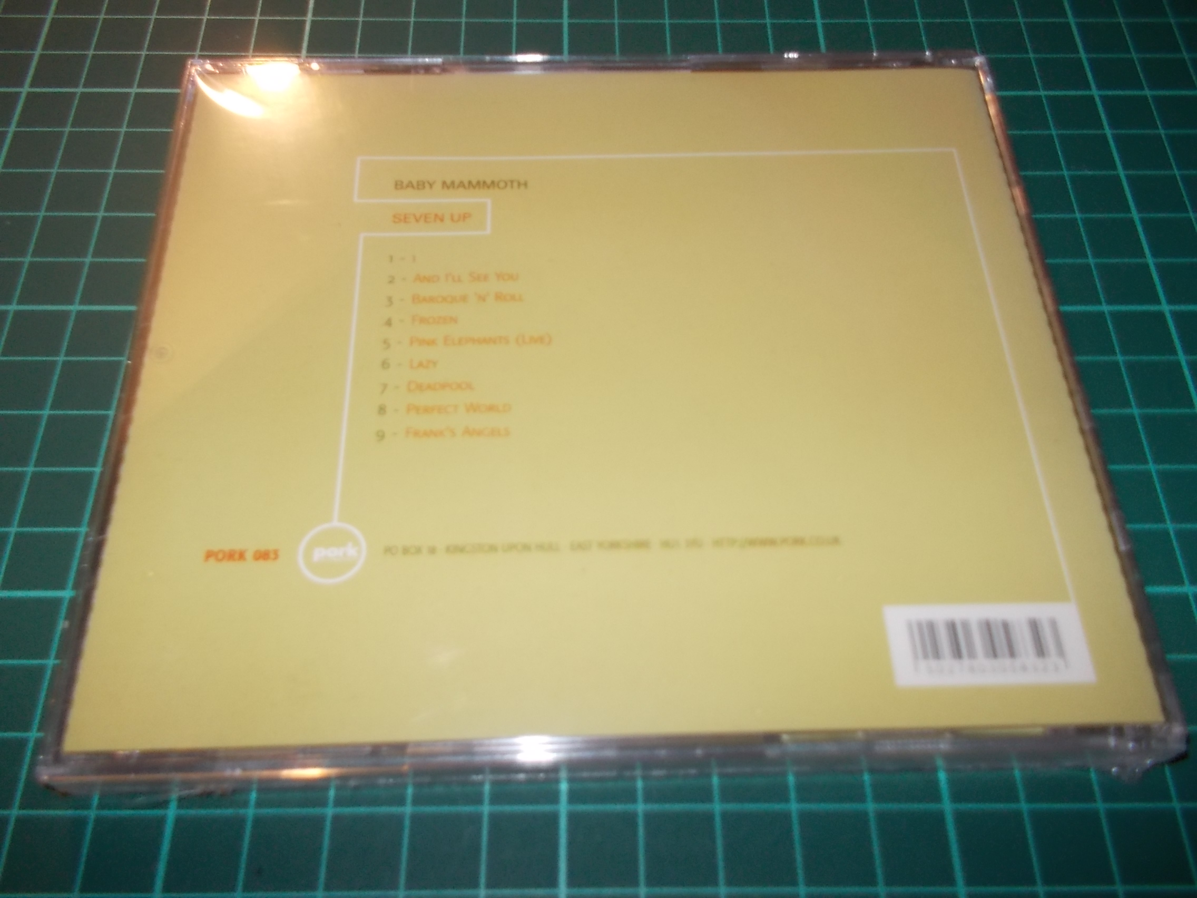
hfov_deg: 61.7
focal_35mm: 29
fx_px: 1003
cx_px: 598
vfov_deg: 48.2
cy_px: 449
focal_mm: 4.1
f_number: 3.3
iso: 200
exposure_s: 1/30
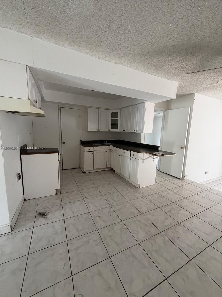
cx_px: 111
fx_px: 120
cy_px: 148
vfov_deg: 102.1
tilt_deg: -7.5
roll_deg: -1.3
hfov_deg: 85.7
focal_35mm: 14
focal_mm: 2.22
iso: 320
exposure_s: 1/94
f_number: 2.2
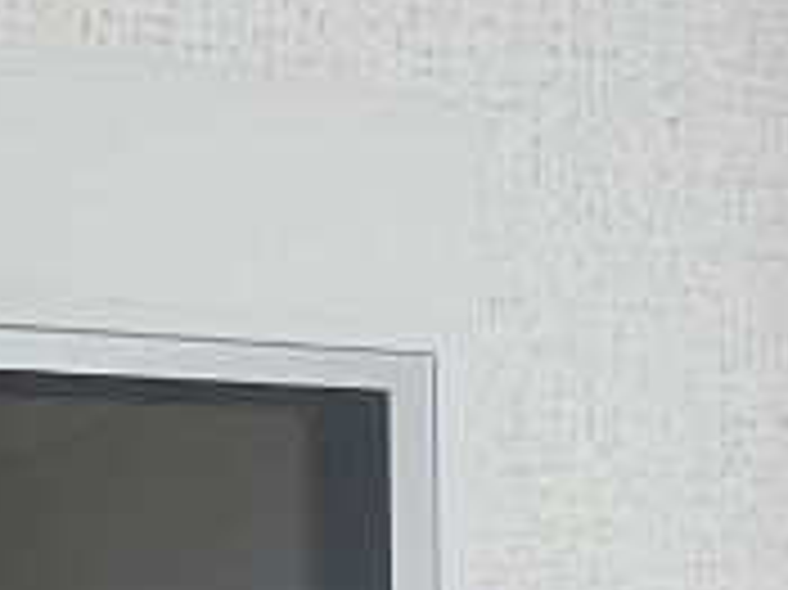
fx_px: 2002
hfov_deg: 21.6
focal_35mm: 88
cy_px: 838
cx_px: 36
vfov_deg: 15.7
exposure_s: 1/30
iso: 160
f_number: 3
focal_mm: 4.2
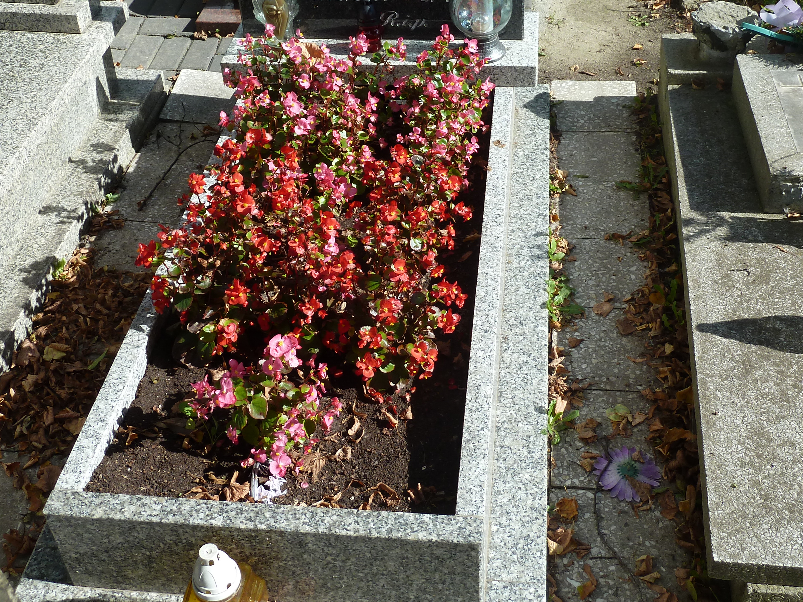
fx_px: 998
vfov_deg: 33.4
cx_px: 404
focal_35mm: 43
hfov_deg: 43.8
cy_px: 210
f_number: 4
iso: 80
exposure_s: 1/400
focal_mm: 5.3
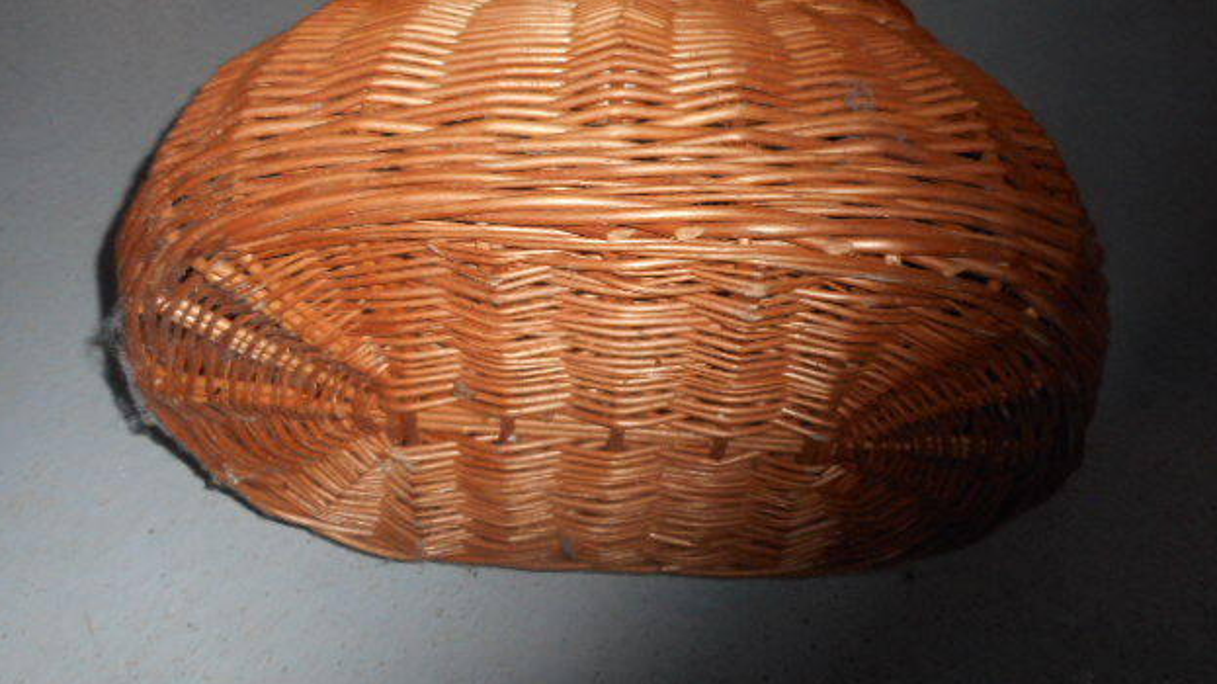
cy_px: 219
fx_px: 903
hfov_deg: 67.9
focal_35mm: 28
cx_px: 609
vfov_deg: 40.9
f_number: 3.7
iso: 200
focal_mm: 4.5
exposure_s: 1/25
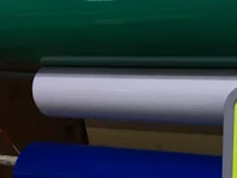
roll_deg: +1.2
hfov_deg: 19.7
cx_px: 275
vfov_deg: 15.2
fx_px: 644
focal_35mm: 94
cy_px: 209
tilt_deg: -16.9
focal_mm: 4.15
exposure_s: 1/33
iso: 80
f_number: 2.2
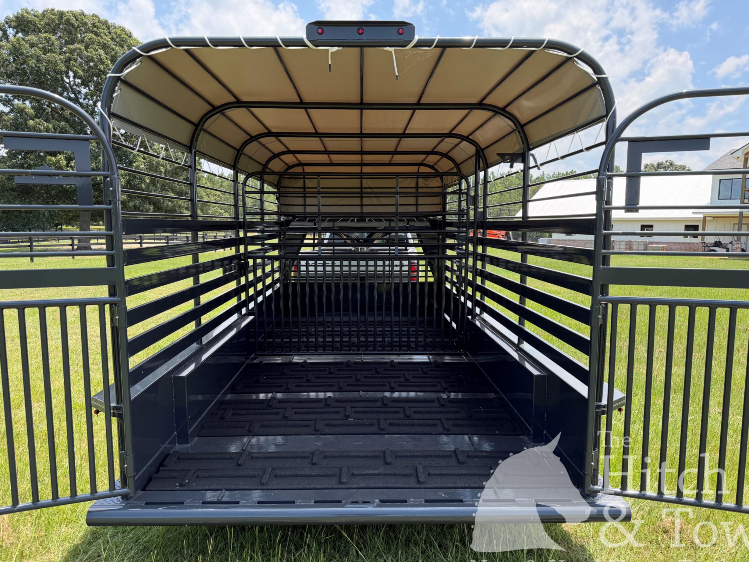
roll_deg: -1.4
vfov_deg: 54.9
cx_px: 370
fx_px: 541
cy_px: 285
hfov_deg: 69.4
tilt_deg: -5.1
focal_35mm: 25
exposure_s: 1/1410
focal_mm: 6.76
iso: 100
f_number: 1.78
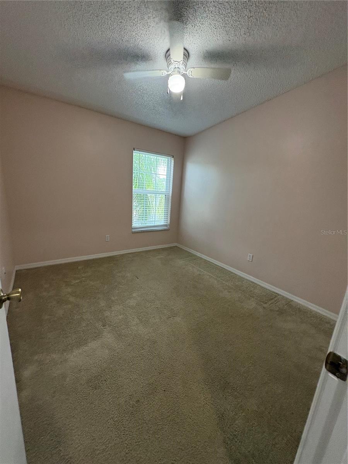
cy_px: 232
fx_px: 188
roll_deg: -2.6
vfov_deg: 102.1
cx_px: 174
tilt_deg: -9.9
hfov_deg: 85.7
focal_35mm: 14
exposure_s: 1/120
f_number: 2.2
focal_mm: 2.22
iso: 400
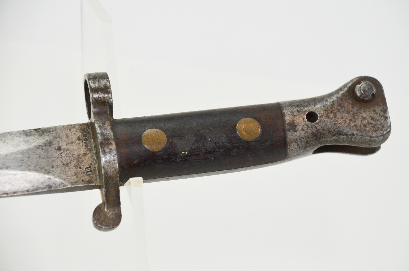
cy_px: 136
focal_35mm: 168
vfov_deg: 8.1
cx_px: 204
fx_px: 1905
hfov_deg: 12.3
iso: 640
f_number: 5.6
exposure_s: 1/250
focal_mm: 112
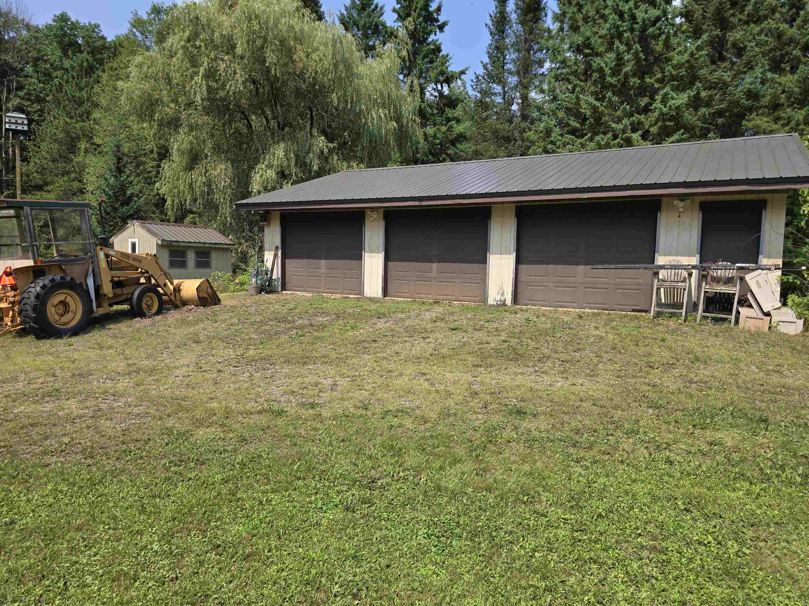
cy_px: 303
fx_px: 538
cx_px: 404
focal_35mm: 23
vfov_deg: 58.9
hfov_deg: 73.9
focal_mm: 6.3
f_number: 1.7
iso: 12
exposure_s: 1/677
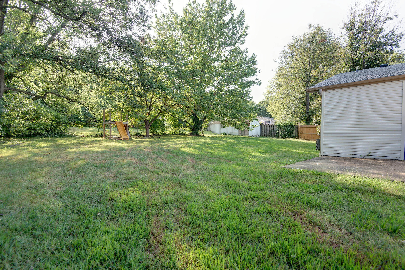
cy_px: 135
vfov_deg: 70.5
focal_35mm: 17
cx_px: 202
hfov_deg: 93.3
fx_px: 191
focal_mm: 17
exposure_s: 1/30
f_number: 6.7
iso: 100
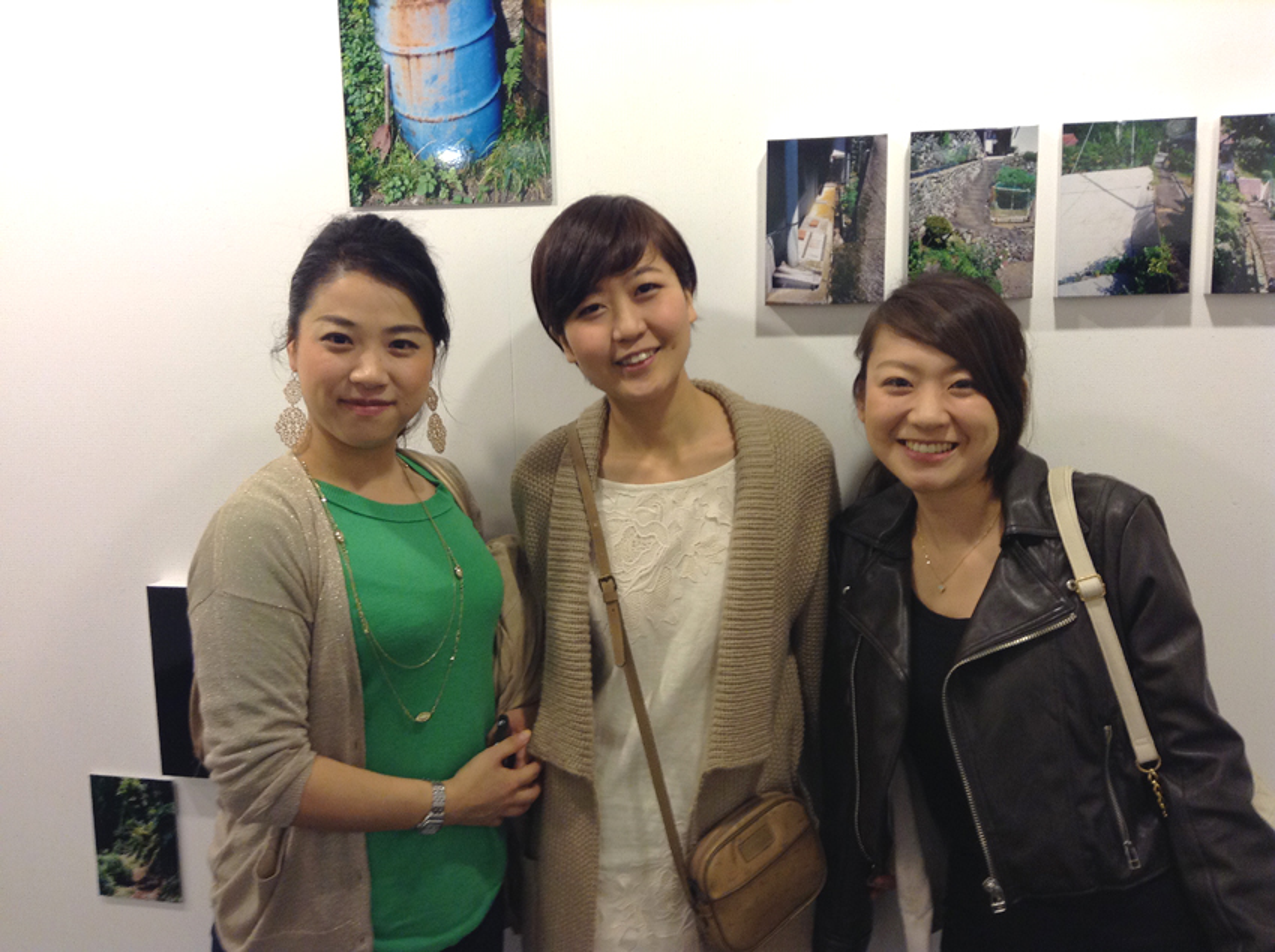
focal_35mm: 33
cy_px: 476
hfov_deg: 55.4
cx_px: 638
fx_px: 1214
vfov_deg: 42.8
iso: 64
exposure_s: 1/24
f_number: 2.4
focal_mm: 3.3
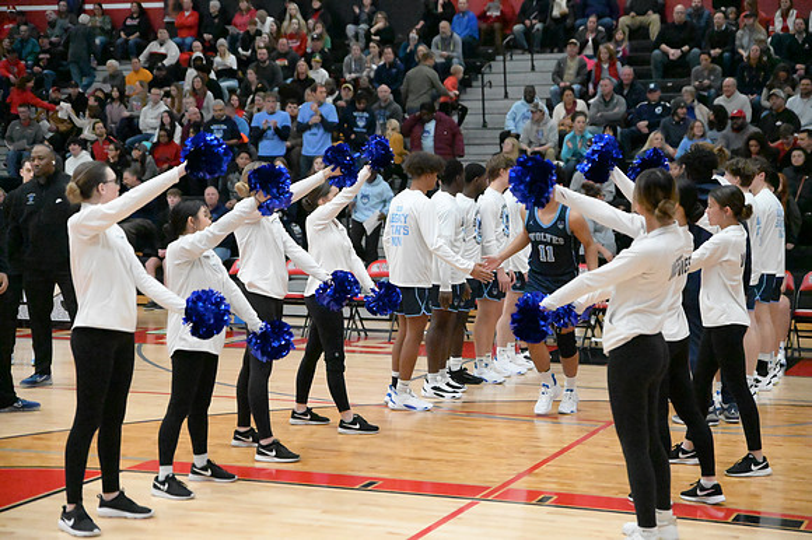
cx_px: 406
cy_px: 270
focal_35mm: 68
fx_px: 1533
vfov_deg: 20.0
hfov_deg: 29.7
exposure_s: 1/8000
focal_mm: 68
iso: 51200
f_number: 2.8
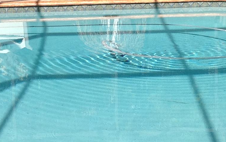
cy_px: 14
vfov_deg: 10.3
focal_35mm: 127
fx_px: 782
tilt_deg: -9.5
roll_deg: +0.9
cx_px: 118
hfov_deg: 16.4
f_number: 2.4
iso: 50
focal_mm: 4.28
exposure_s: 1/864
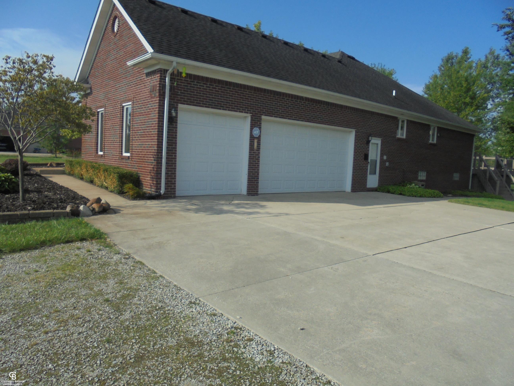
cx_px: 257
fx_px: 386
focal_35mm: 26
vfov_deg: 53.1
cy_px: 193
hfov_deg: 67.3
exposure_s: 1/1000
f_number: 3.5
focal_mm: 4.6
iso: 100
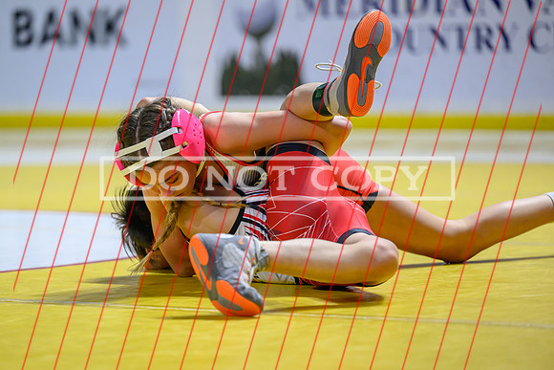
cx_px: 231
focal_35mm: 198
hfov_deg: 10.4
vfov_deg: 6.9
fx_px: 3051
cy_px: 216
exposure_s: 1/800
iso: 1800
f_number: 2.8
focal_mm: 170
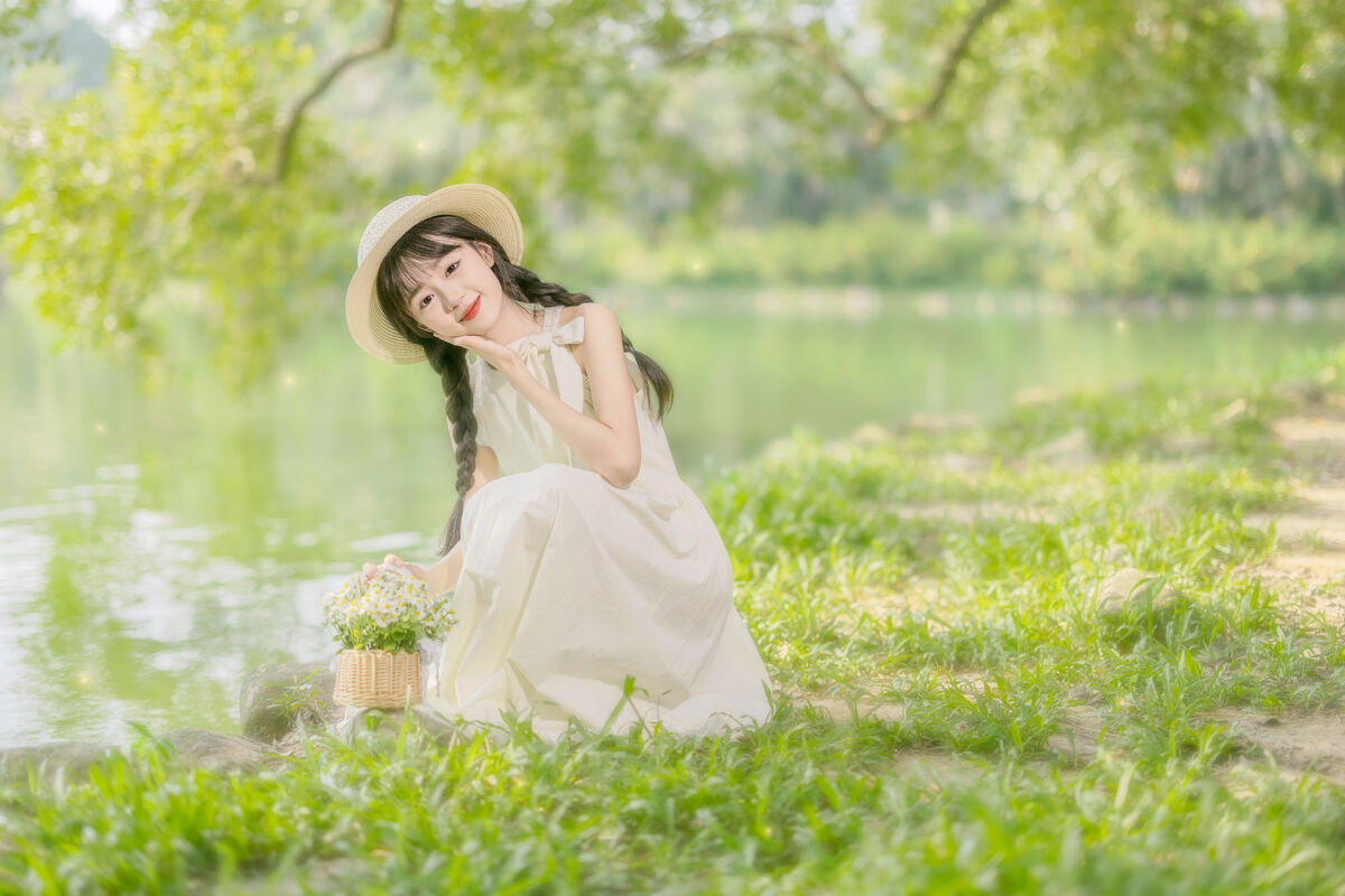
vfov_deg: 27.0
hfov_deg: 39.6
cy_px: 448
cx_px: 672
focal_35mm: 50
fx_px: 1868
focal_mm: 50
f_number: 1.2
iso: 100
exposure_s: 1/2500
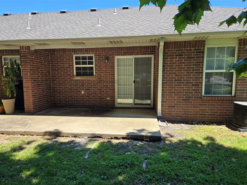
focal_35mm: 24
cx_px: 123
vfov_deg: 56.8
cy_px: 96
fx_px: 171
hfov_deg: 71.6
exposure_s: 1/616
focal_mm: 5.4
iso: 25
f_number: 1.8
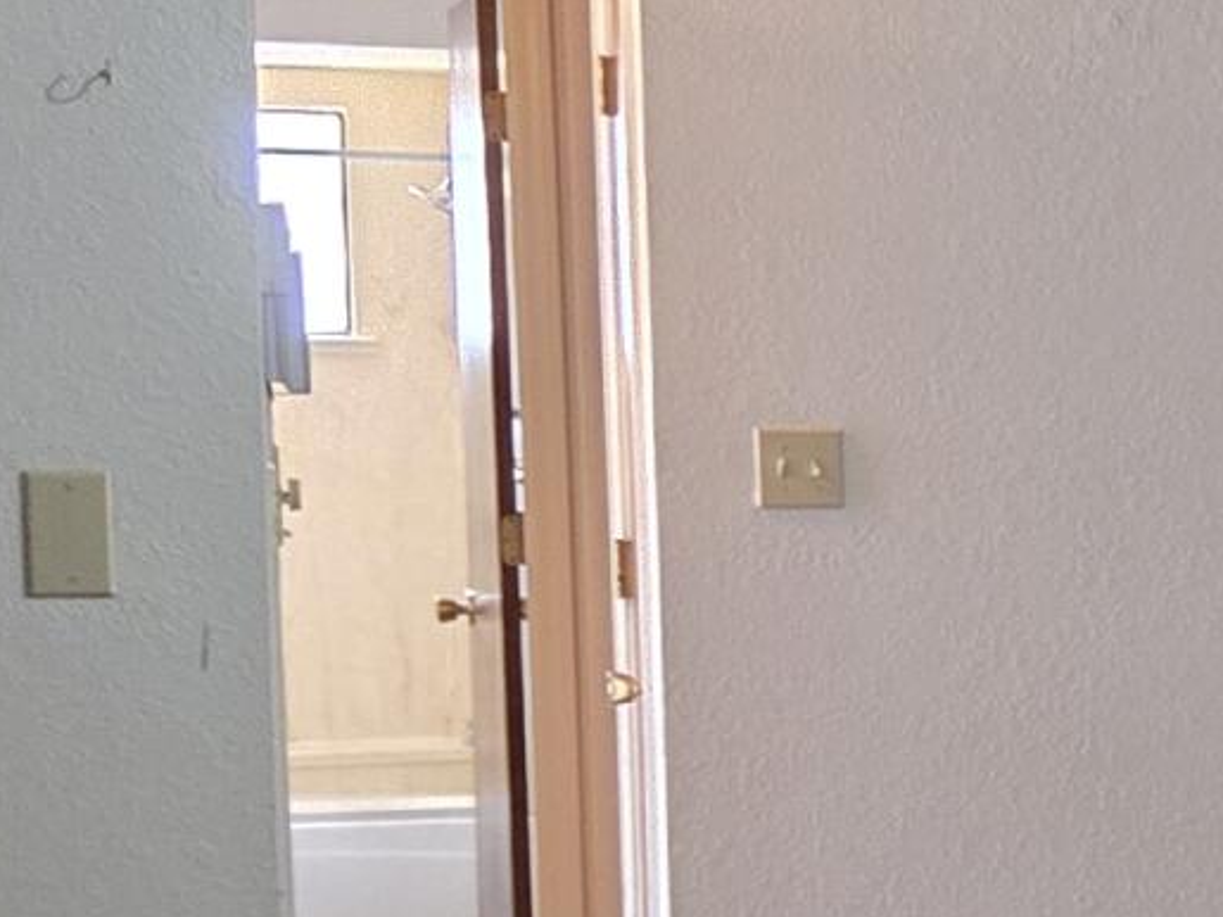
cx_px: 2584
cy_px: 803
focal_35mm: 134
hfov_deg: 12.6
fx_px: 4733
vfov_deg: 11.0
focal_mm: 5.4
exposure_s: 1/120
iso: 640
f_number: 1.8
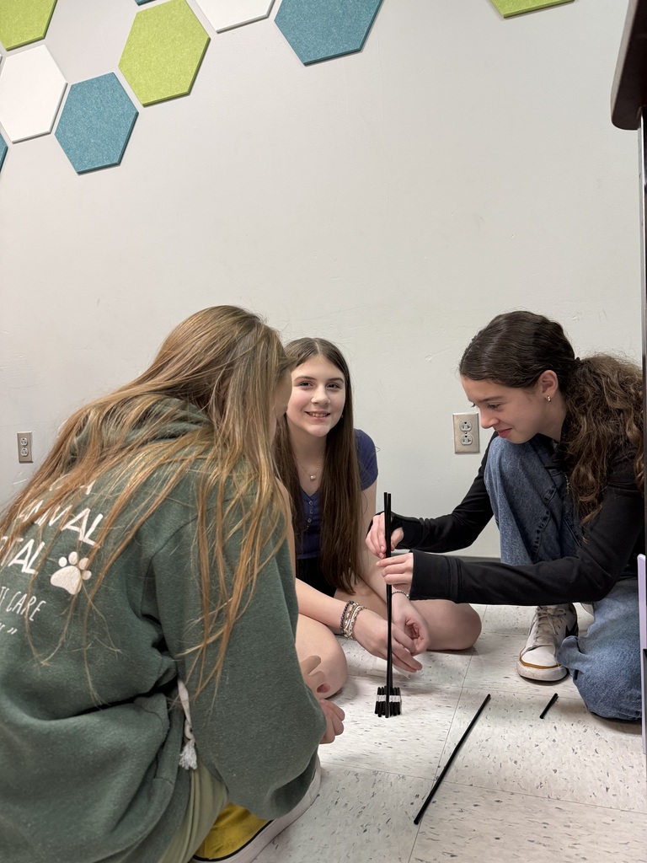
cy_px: 432
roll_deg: +3.5
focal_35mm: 24
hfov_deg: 56.8
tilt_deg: -2.4
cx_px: 324
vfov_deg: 71.6
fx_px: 598
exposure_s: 1/60
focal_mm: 6.76
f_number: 1.78
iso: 320
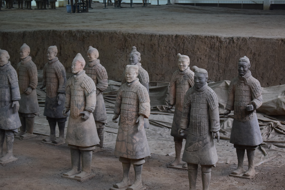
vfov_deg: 17.5
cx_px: 142
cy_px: 95
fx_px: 617
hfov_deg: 26.0
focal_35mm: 78
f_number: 5.6
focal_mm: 52
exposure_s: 1/13
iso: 1600
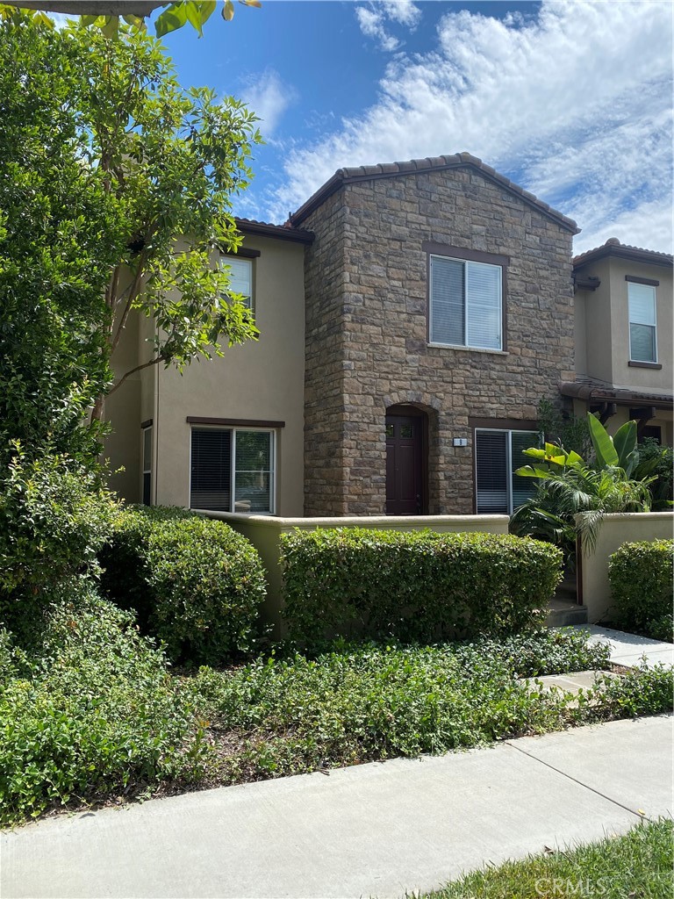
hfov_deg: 53.1
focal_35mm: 26
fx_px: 675
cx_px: 337
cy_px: 450
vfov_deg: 67.3
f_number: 1.8
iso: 32
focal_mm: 4.25
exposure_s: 1/2571
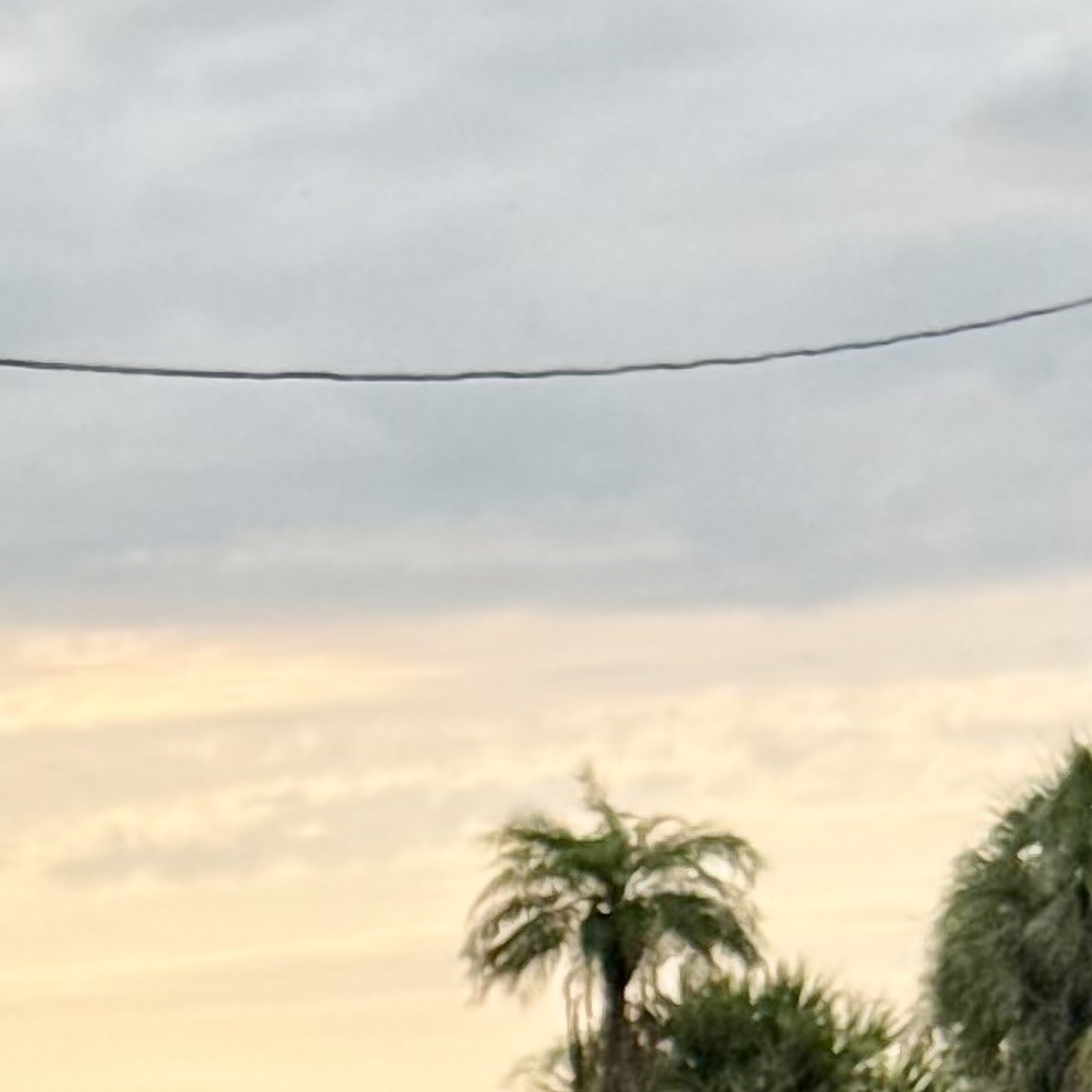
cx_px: -796
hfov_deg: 7.1
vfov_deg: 6.9
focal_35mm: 239
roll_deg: -0.4
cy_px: 2754
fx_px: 8530
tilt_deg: -9.8
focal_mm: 6.76
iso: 64
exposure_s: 1/1883
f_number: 1.78
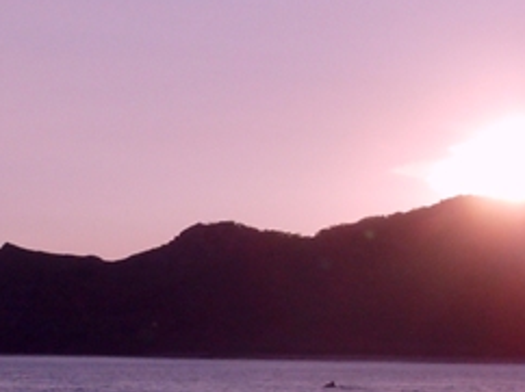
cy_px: 303
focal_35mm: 151
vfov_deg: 9.8
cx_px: 187
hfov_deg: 13.1
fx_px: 2288
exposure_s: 1/995
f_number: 4.9
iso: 50
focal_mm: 6.3
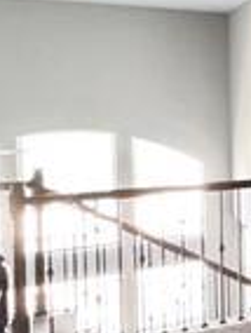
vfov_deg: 30.5
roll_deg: -0.1
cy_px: 117
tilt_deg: -1.9
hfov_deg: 13.5
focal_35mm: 63
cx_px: 654
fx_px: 607
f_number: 2.2
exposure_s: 1/60
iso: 1000
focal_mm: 2.22
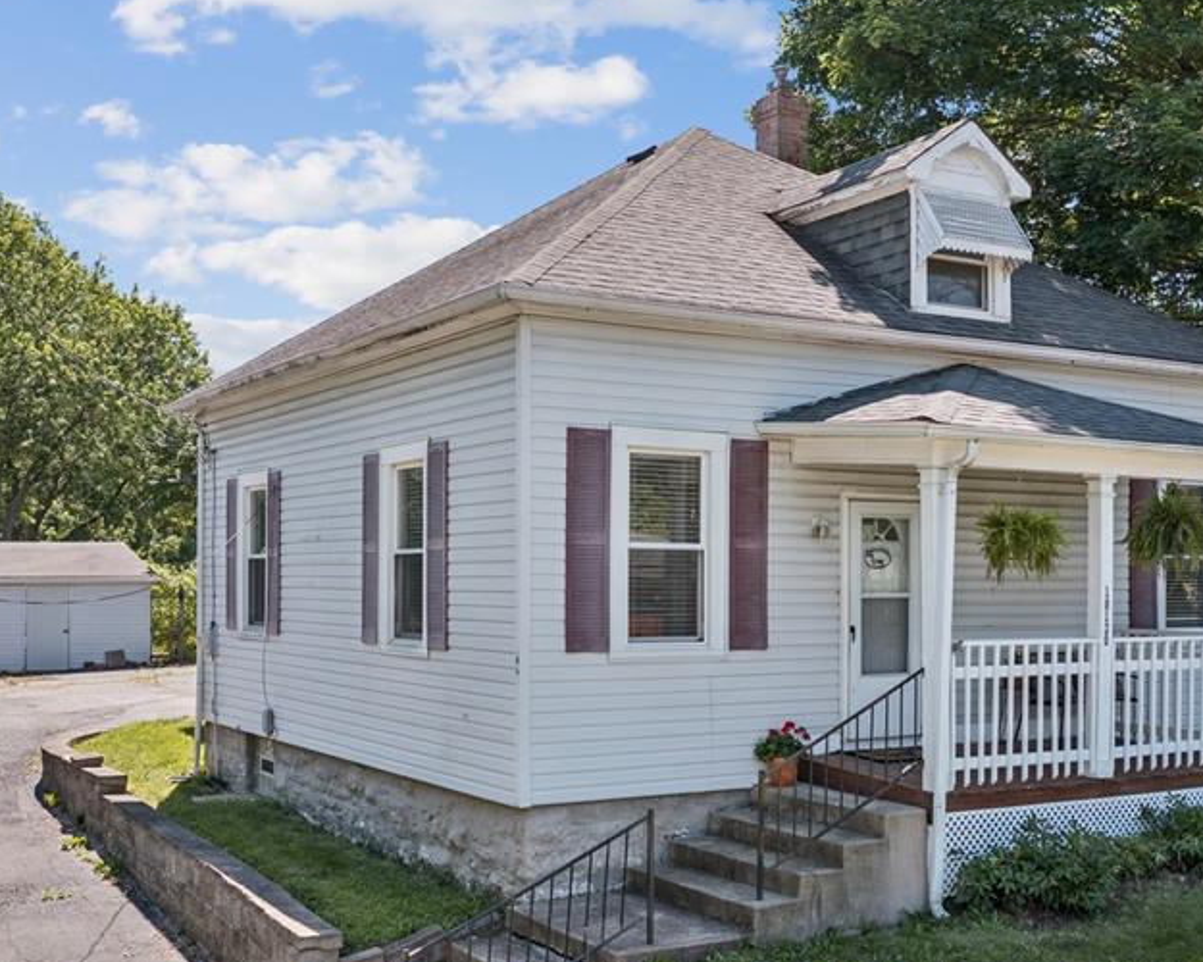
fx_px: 1531
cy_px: 569
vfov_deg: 34.8
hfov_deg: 42.8
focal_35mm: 43
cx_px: 689
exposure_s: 1/80
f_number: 3.5
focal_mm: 10.3
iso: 100
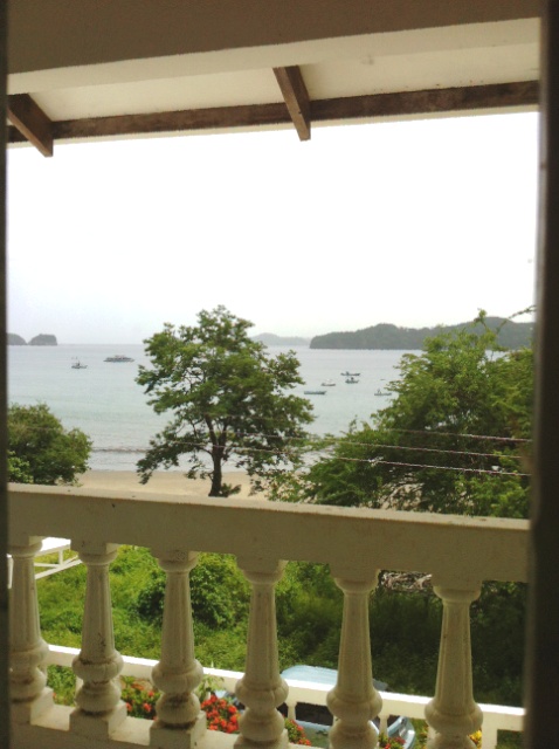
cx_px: 280
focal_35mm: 35
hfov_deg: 40.6
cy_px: 374
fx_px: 756
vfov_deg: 52.7
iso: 80
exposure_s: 1/1885
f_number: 2.8
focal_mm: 3.85
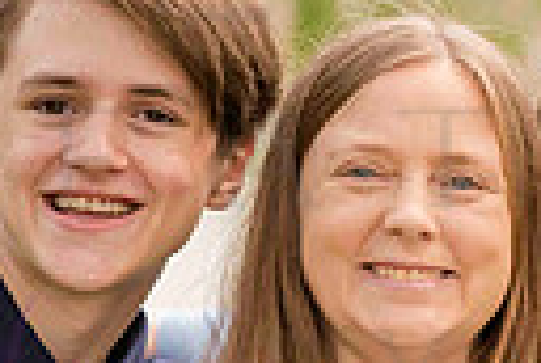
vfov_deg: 2.3
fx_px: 9188
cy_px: 365
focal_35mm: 610
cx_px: 435
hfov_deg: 3.4
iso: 400
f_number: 5
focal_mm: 135
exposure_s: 1/320
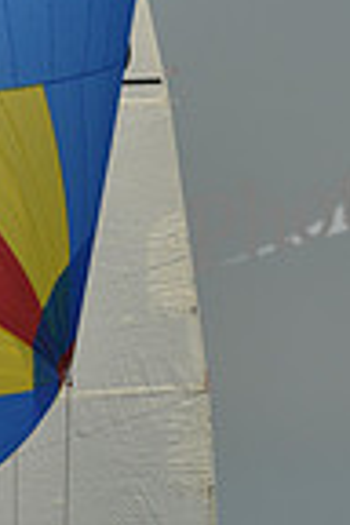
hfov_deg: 1.7
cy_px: 40
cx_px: -2
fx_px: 11739
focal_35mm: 805
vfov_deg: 2.6
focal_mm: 200
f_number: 10
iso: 400
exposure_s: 1/1250
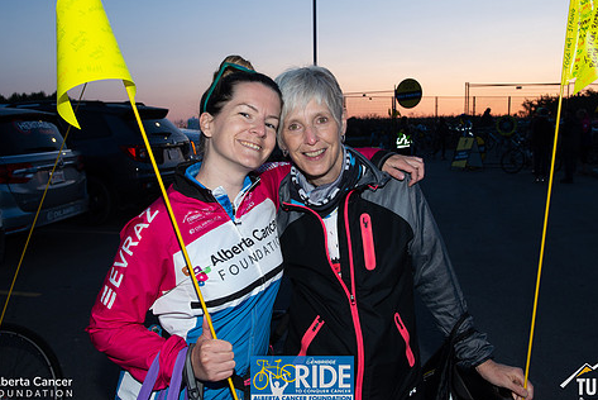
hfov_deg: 50.7
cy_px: 175
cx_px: 302
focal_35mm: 38
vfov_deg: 35.1
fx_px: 632
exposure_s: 1/80
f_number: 8
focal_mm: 31
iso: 640
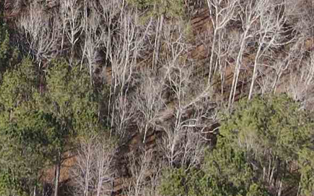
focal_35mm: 132
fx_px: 1130
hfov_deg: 14.6
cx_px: -169
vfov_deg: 8.6
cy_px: -348
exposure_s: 1/350
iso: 100
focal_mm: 4.5
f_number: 2.8
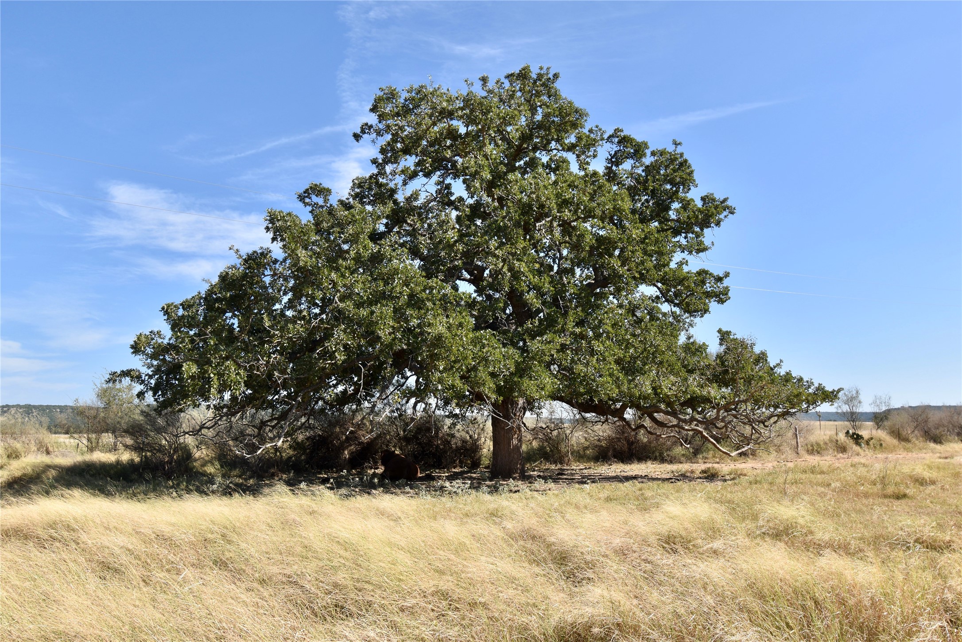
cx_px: 481
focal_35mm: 30
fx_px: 802
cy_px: 321
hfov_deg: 61.9
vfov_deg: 43.6
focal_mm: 20
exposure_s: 1/250
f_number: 8
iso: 125
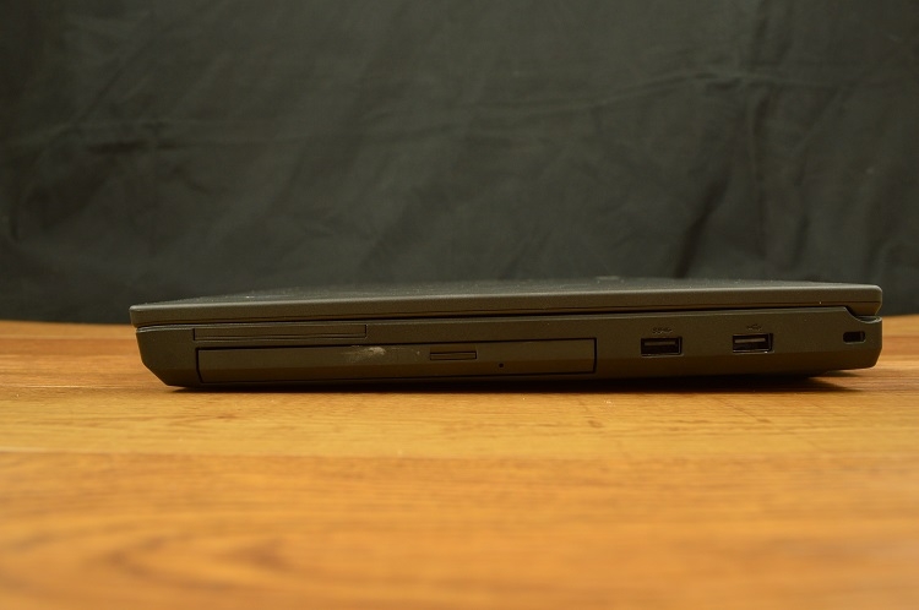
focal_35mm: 30
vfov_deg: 43.5
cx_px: 460
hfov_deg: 62.0
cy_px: 305
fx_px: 765
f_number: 5.6
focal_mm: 20
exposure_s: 1/50
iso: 400
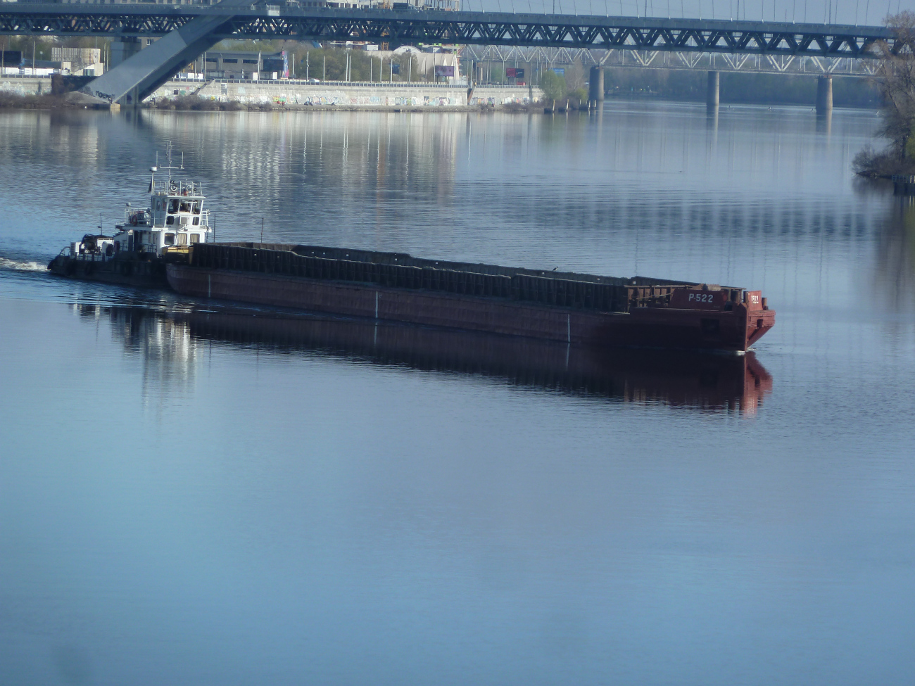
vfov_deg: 6.1
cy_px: 343
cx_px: 458
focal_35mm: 242
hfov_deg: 8.2
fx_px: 6397
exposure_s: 1/400
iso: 80
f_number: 4.7
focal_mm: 39.7
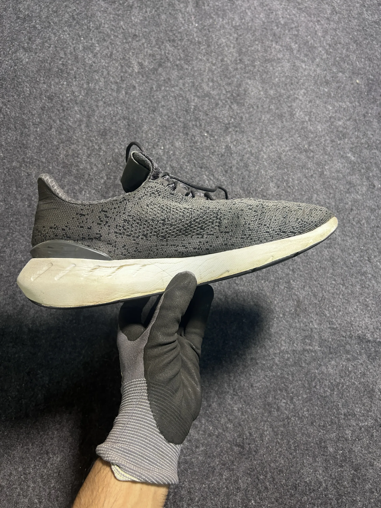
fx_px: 382
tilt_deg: -52.7
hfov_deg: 53.1
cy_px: 254
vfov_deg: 67.3
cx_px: 190
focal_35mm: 26
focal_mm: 5.7
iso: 250
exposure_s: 1/50
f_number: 1.5
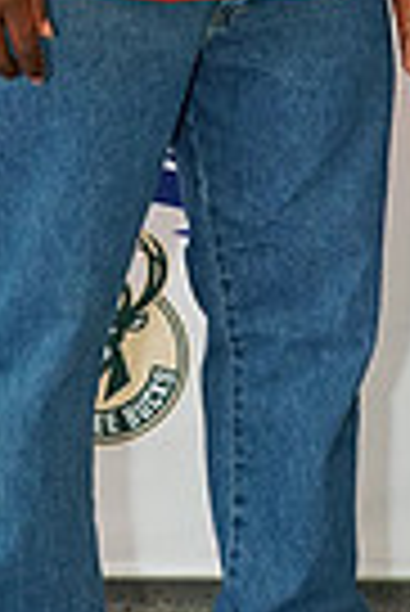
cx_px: 383
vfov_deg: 9.5
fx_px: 3544
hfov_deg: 6.6
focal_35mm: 208
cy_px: -374
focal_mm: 42
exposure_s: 1/100
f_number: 8
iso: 1600
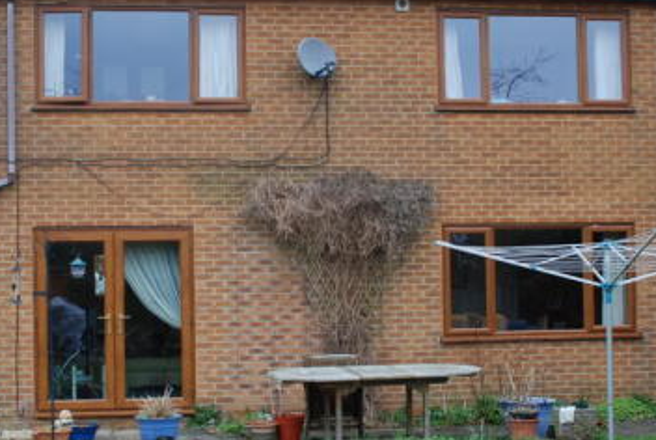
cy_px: 251
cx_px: 286
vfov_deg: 22.3
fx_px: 1113
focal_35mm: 61
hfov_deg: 32.8
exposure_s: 1/100
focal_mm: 22
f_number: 5
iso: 200
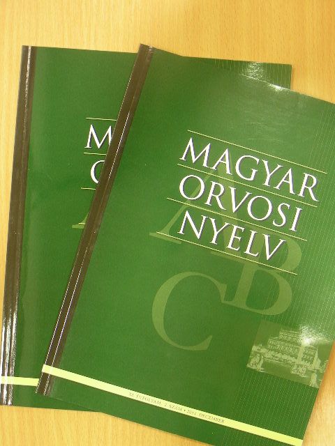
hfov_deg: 27.5
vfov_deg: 36.2
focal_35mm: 53
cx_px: 168
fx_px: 684
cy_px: 223
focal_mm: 8.8
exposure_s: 1/3.9
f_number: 3.5
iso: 75
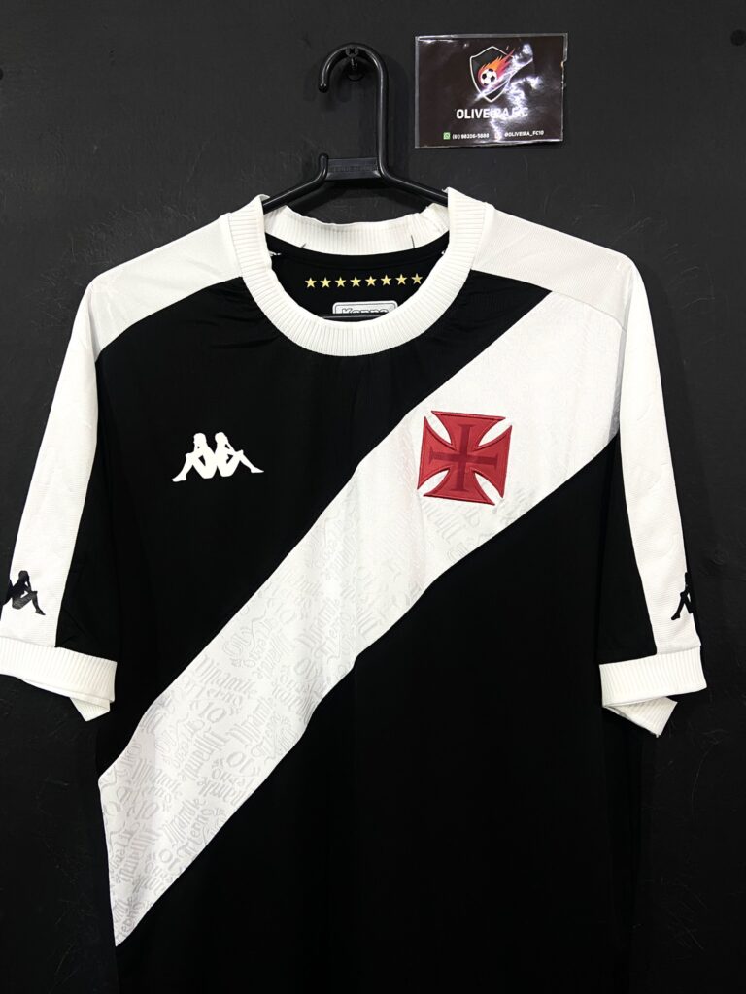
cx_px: 373
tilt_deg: -7.0
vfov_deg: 67.3
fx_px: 747
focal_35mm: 26
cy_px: 497
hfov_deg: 53.1
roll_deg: +1.3
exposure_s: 1/60
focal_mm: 4.25
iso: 80
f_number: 1.8
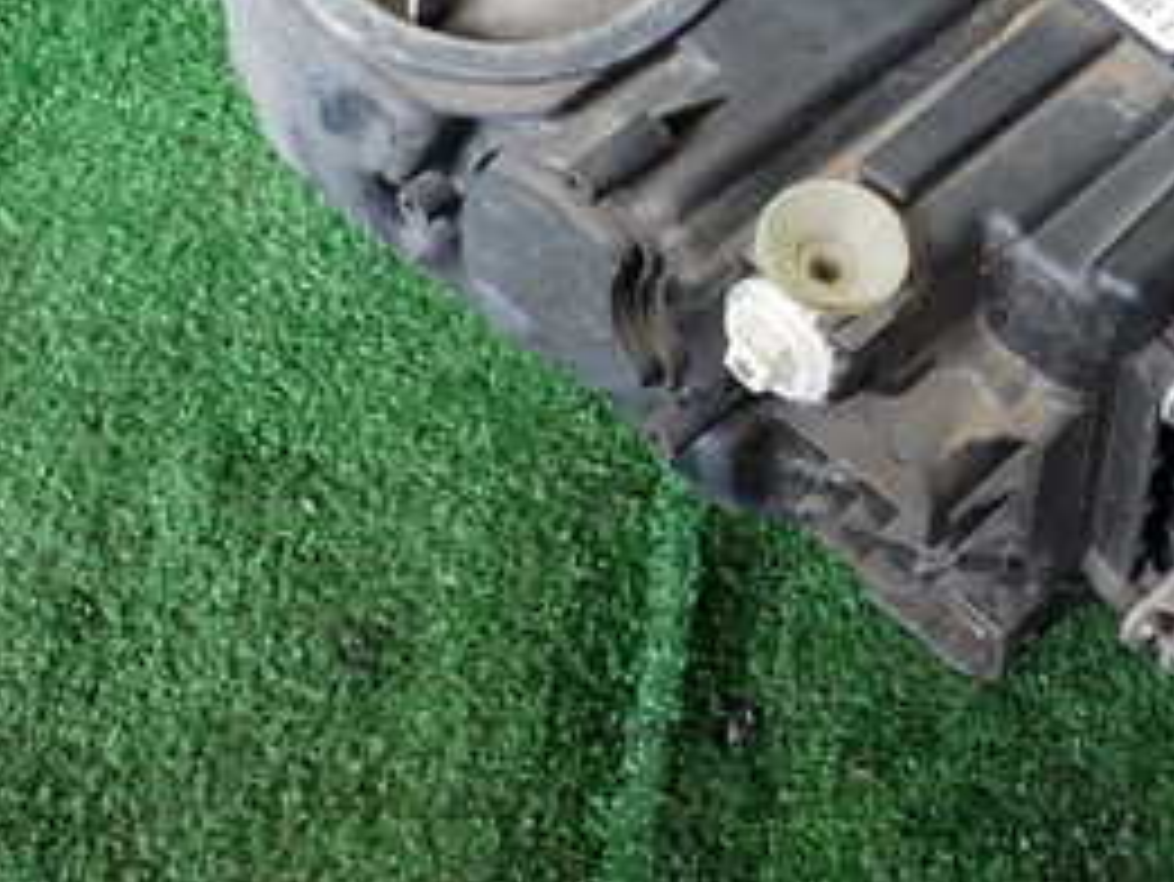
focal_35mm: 69
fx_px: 2341
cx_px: 1098
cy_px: 32
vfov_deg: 20.7
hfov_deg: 27.0
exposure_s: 1/40
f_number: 2.3
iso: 200
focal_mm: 5.4
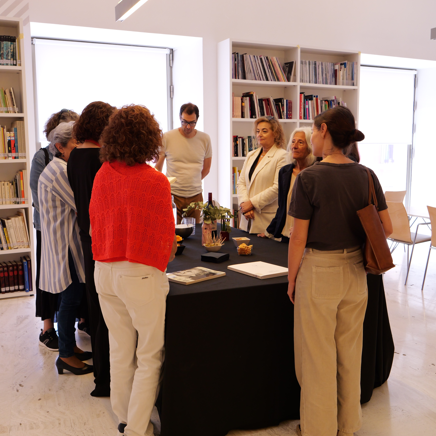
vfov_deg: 43.9
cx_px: 207
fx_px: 541
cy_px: 219
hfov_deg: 43.8
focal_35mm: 38
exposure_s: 1/80
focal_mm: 16
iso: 800
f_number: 4
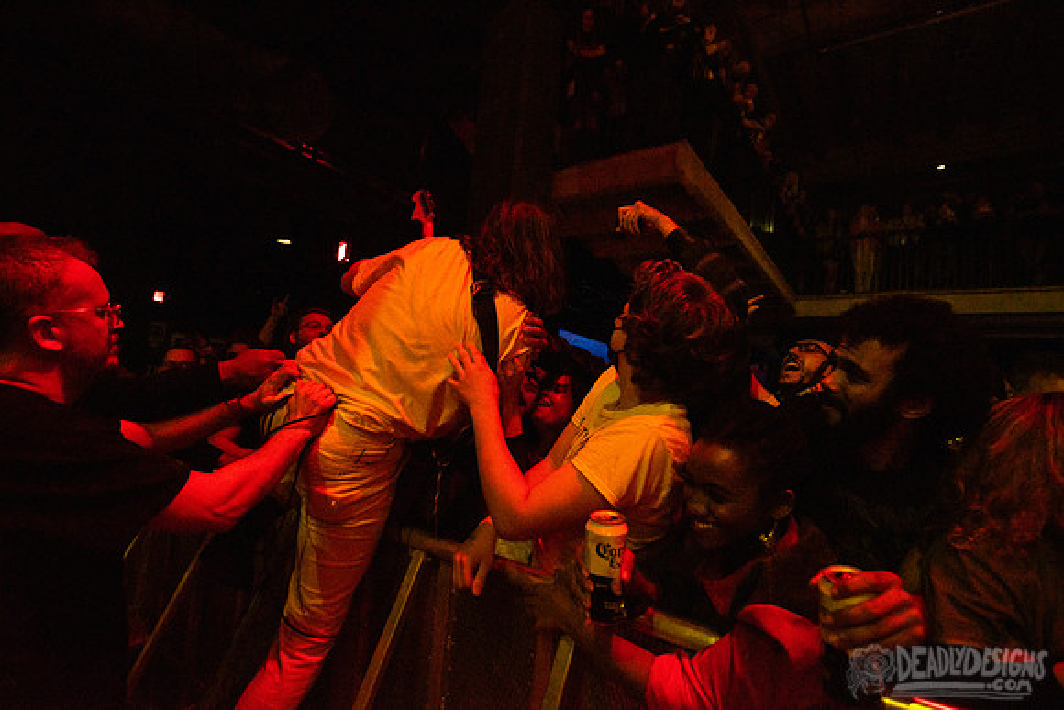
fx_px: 503
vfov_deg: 70.5
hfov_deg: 93.3
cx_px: 532
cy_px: 355
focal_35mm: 17
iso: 1600
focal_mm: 17
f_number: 3.2
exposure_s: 1/125
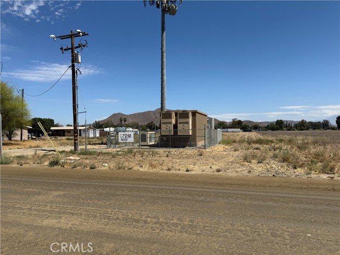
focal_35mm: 24
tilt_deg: +0.5
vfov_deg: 56.8
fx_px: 236
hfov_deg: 71.6
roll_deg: +1.2
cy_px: 128
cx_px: 170
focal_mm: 6.76
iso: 80
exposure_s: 1/7353
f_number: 1.78
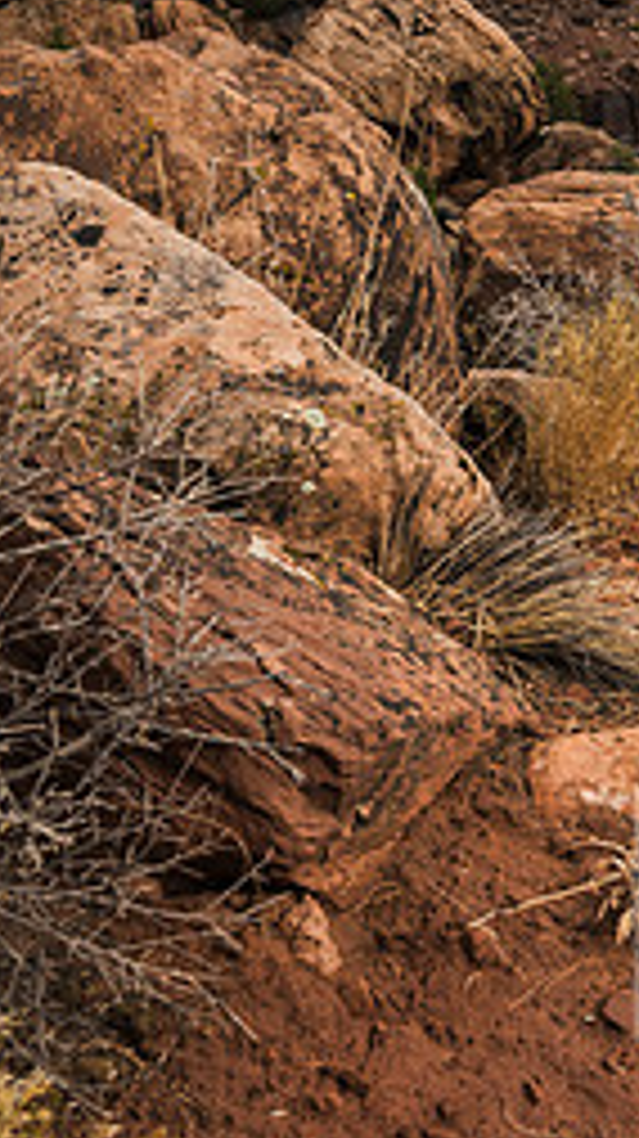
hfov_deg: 15.9
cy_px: 403
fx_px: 1780
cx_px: 1278
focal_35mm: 59
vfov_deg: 35.2
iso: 200
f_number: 6.3
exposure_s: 1/320
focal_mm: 24
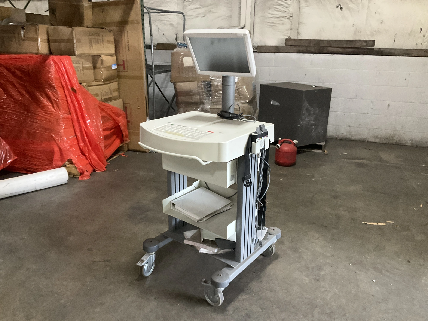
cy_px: 160
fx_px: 359
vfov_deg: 48.2
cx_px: 214
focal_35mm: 29
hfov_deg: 61.7
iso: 250
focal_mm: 3
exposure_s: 1/40
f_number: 1.8
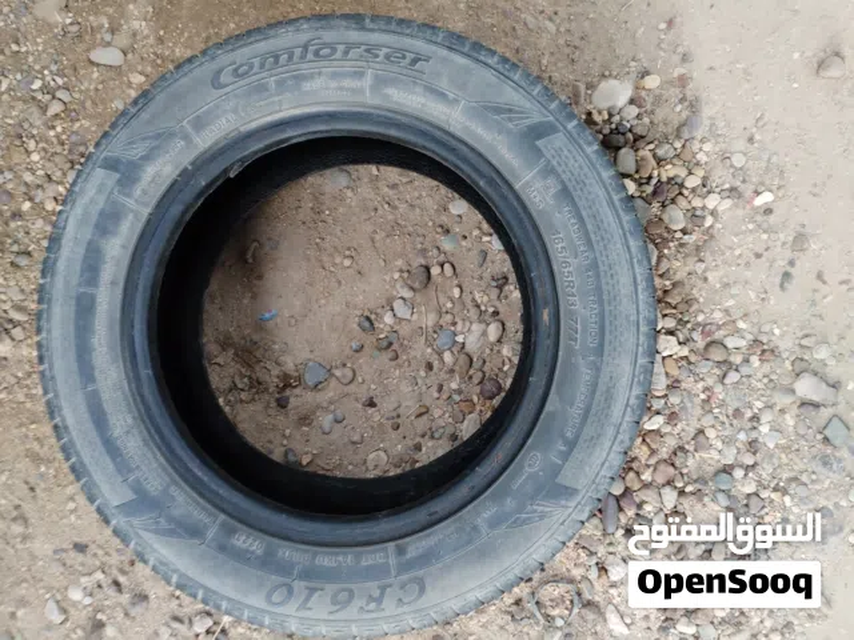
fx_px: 715
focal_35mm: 29
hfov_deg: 61.7
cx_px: 427
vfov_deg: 48.2
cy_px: 320
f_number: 1.8
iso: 954
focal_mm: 4.75
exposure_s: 1/25
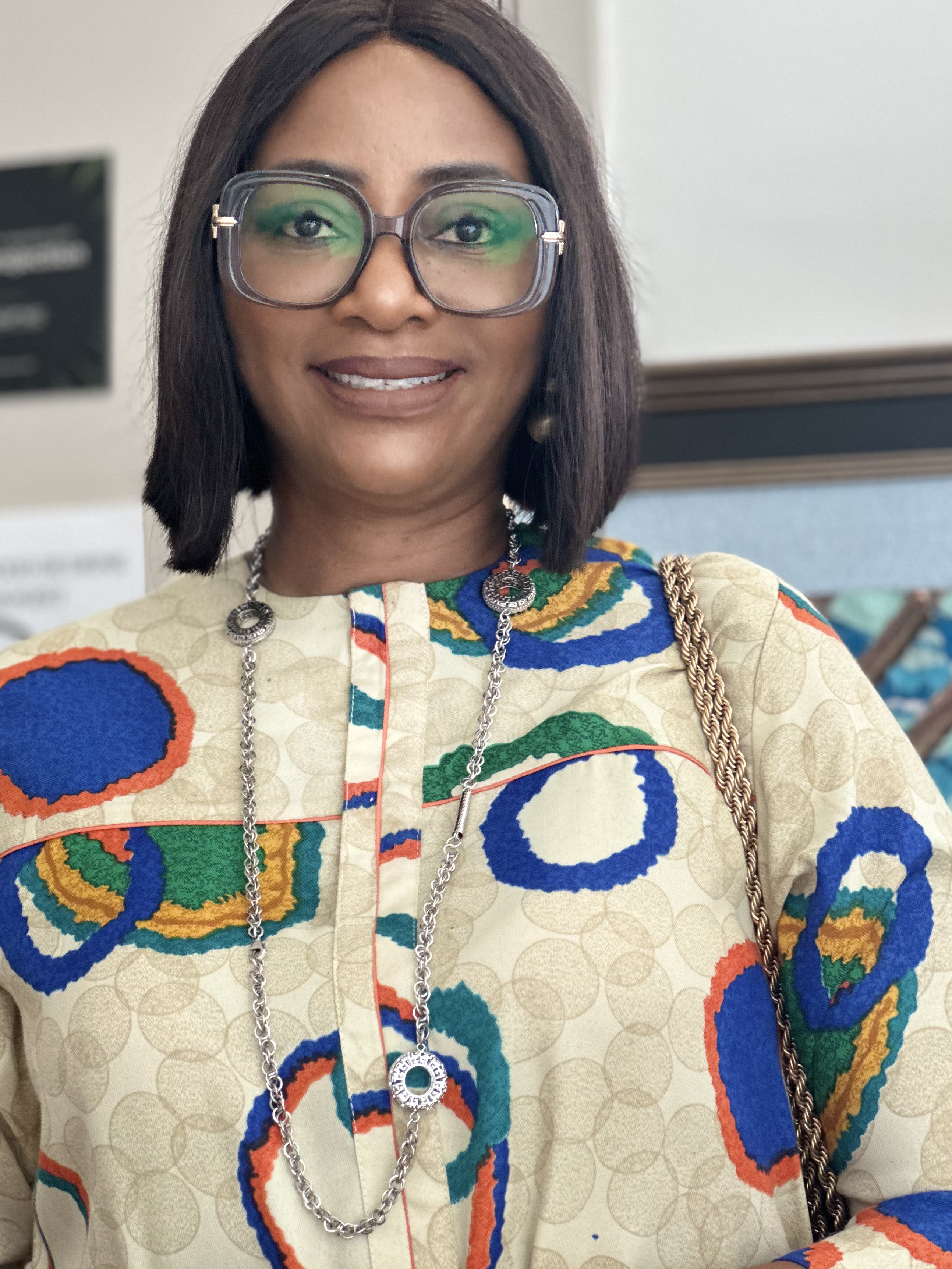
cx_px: 413
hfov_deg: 16.4
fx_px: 3301
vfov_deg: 21.8
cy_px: 608
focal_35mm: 90
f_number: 2.8
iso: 320
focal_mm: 9
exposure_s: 1/33
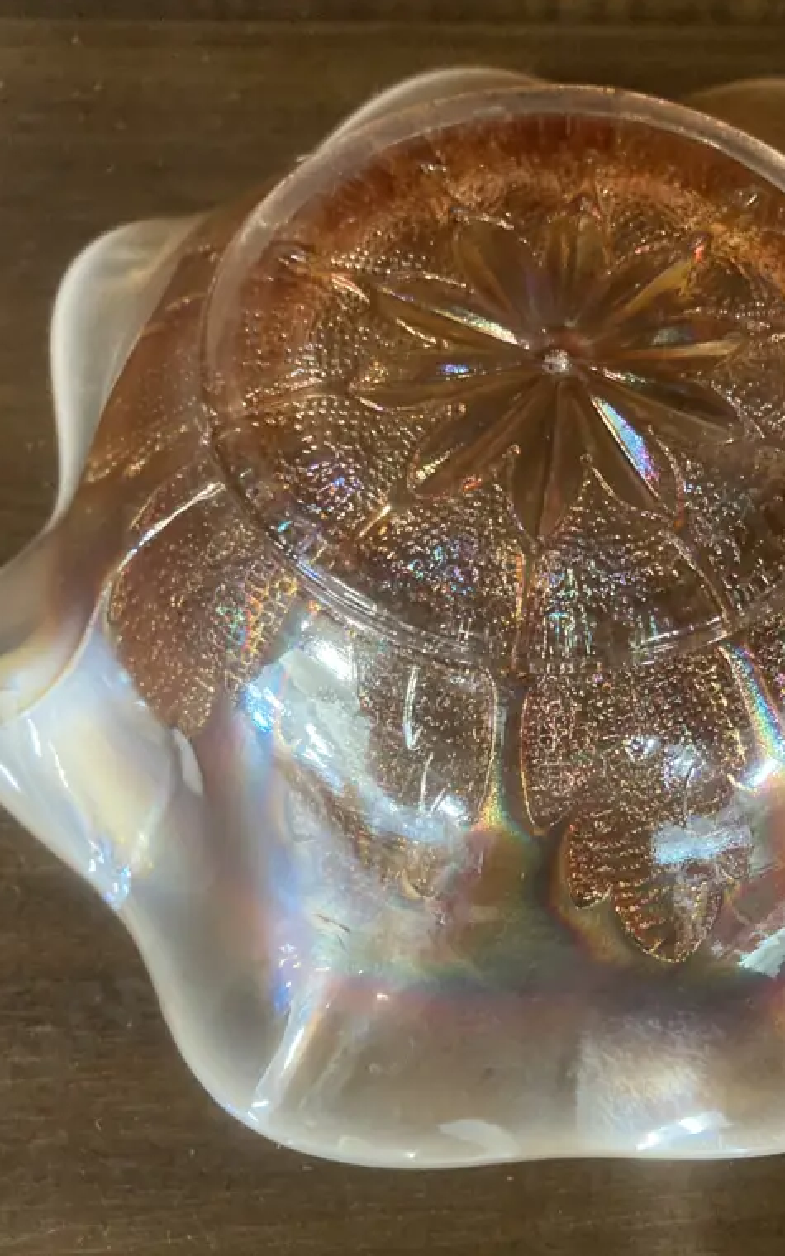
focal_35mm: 40
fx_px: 1369
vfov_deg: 49.3
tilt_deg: -63.0
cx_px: 621
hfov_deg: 31.2
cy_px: 626
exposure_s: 1/25
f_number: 1.8
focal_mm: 3.99
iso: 400
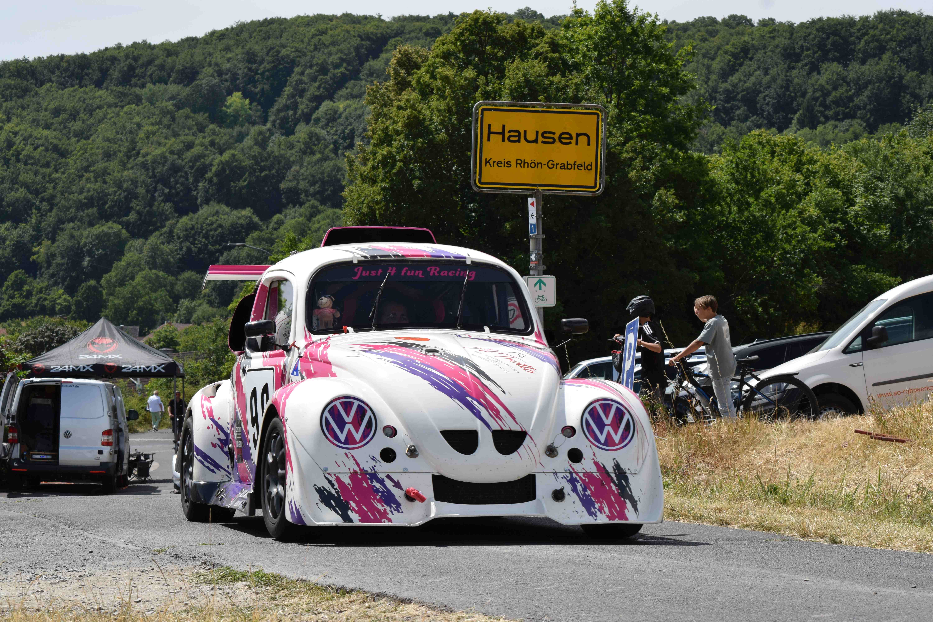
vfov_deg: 14.0
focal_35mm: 98
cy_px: 311
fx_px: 2527
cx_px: 466
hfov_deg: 20.9
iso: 200
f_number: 10
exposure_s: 1/400
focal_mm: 65
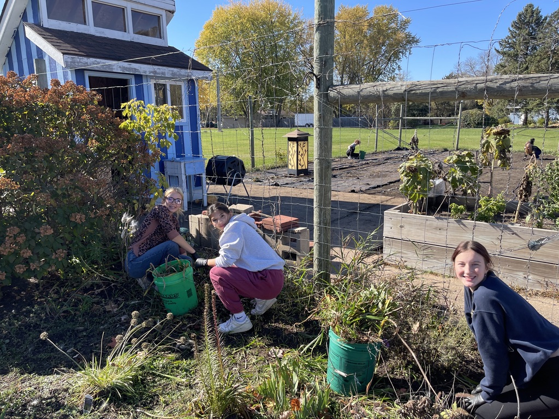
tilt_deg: -13.3
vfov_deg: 54.9
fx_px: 404
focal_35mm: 25
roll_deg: +0.4
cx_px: 280
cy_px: 210
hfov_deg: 69.4
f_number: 1.6
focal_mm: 5.1
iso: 32
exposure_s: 1/1339
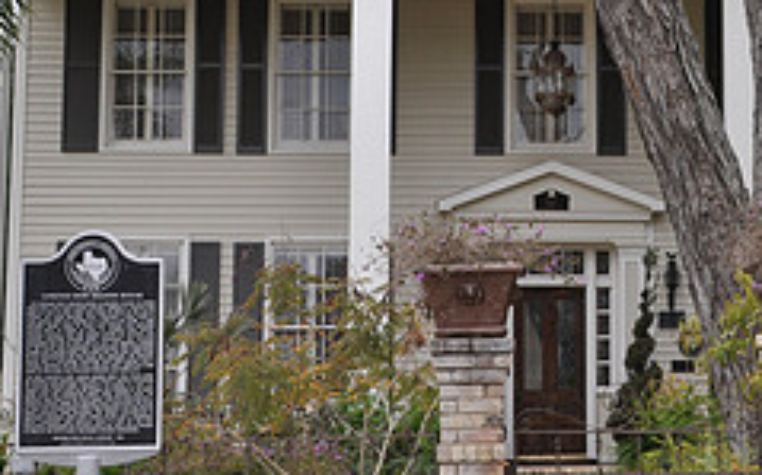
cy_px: 158
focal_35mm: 89
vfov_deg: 14.6
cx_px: 660
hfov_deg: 22.8
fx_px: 1847
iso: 200
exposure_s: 1/40
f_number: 6.3
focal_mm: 24
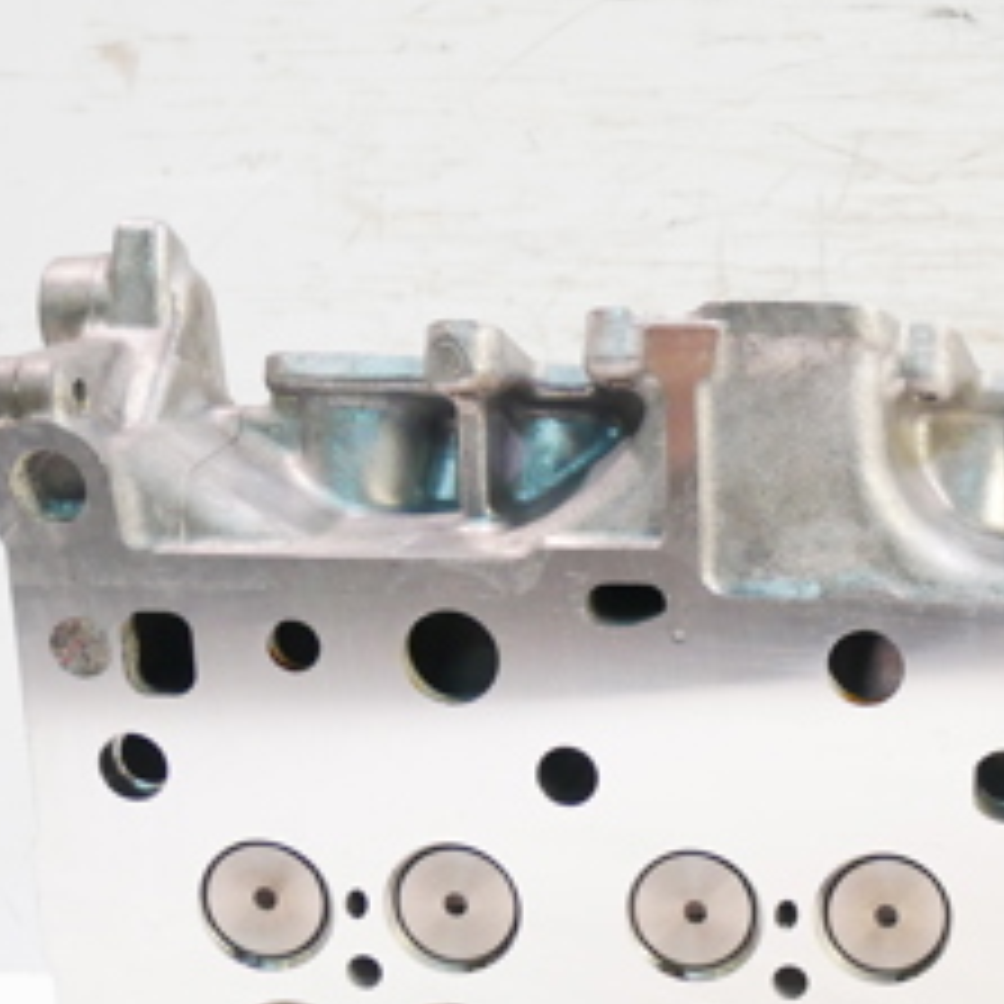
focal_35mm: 76
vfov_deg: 22.5
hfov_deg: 21.8
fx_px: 2494
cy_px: 797
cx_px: 1054
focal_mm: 15
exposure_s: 1/60
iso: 1000
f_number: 3.7
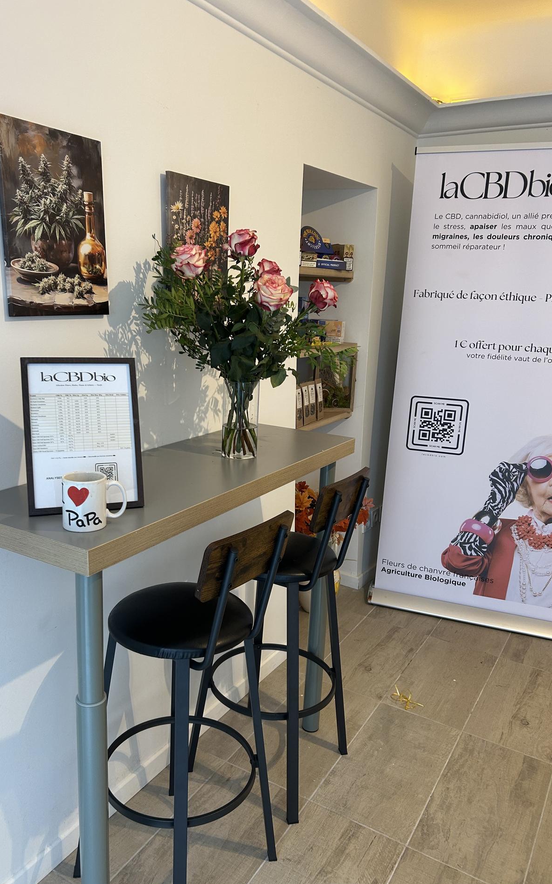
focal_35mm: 28
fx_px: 674
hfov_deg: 44.5
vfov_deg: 66.5
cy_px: 449
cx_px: 246
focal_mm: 5.7
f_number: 1.5
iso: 80
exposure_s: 1/50
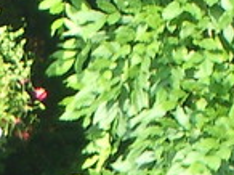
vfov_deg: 2.6
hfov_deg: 3.4
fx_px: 3847
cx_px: -290
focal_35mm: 570
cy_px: 389
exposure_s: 1/60
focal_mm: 17.4
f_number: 4.8
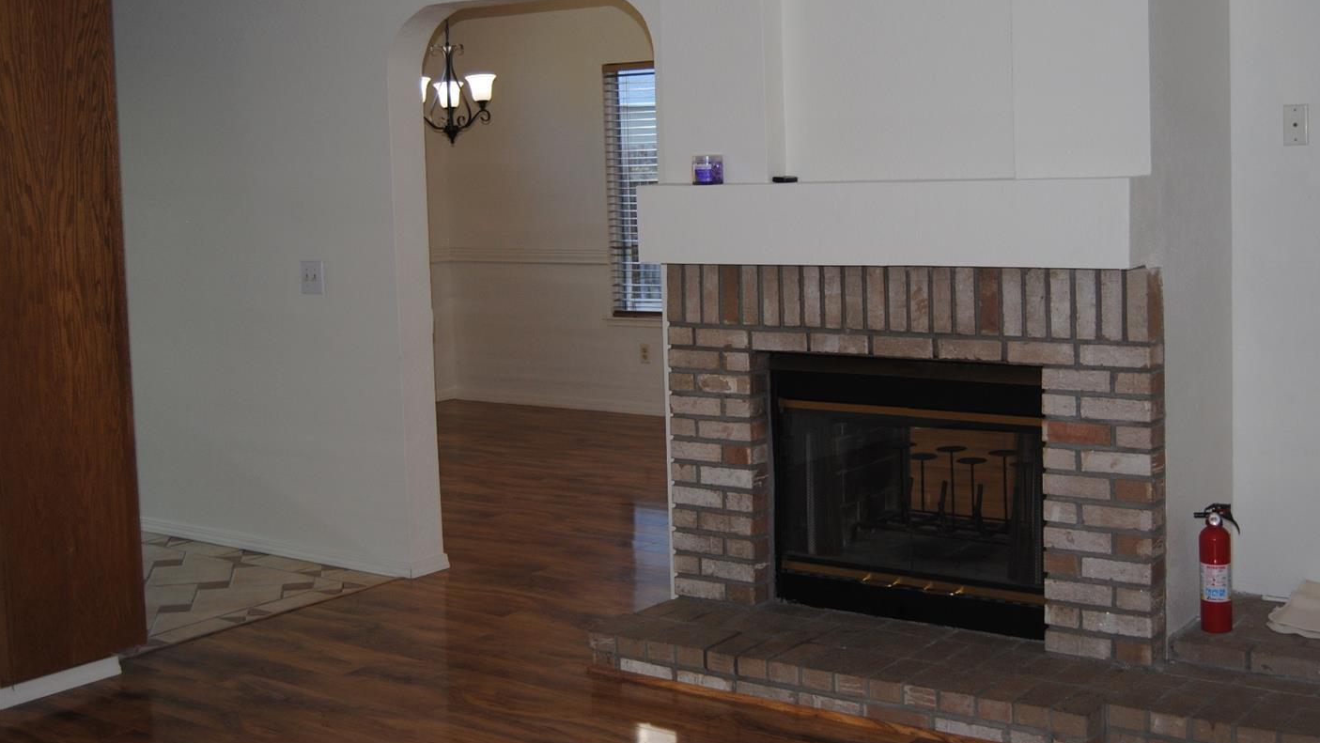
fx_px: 1645
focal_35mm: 47
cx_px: 703
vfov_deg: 25.4
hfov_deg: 43.7
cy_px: 304
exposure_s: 1/60
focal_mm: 28
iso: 200
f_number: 4
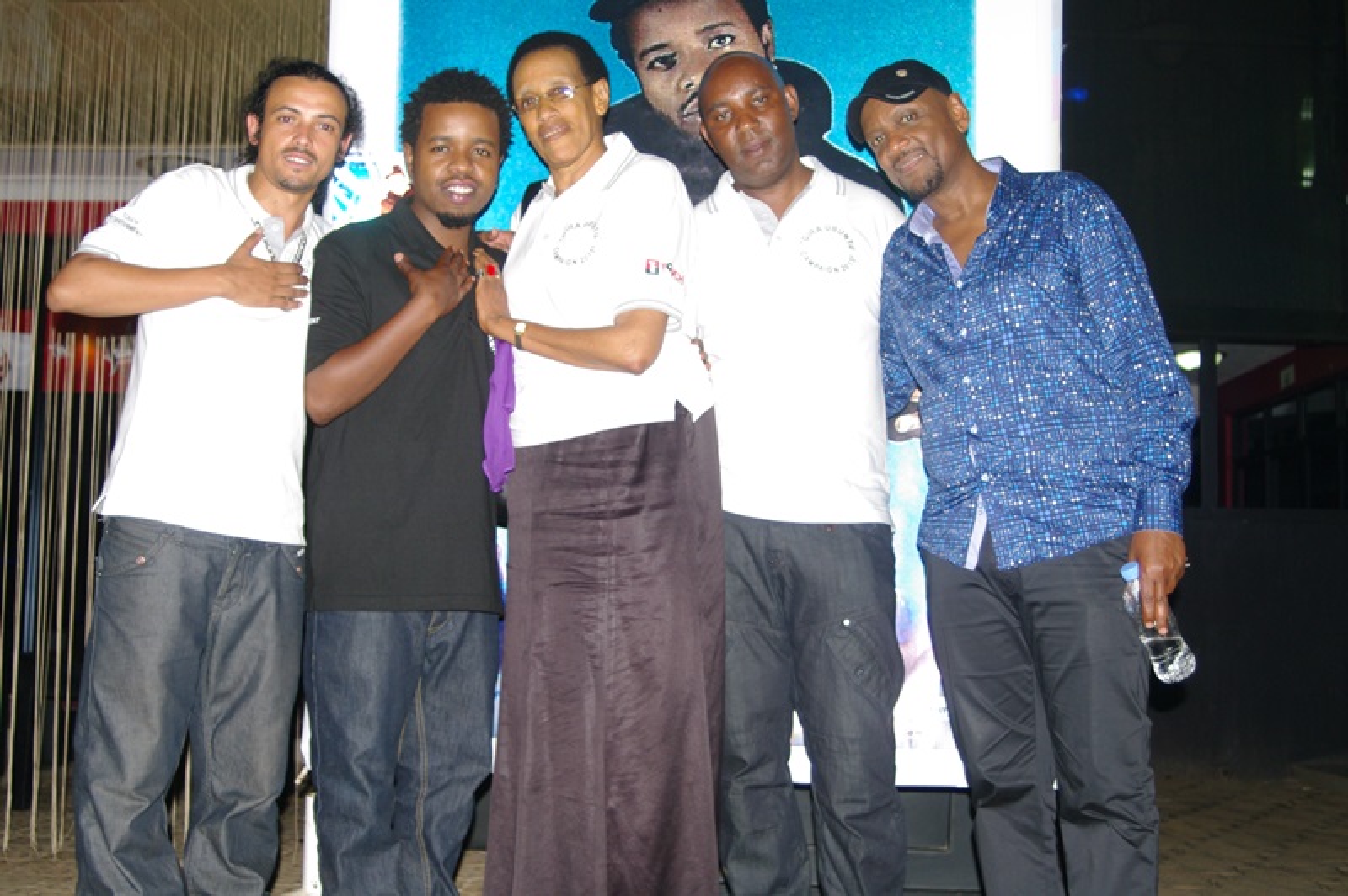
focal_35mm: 42
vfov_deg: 31.8
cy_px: 448
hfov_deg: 46.4
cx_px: 674
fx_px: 1571
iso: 400
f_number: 3.5
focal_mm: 28
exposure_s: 1/45
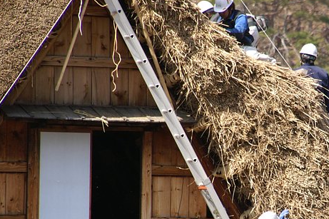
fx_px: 6084
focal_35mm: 666
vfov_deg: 2.1
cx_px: 266
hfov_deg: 3.1
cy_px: 154
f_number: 6.3
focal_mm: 200
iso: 200
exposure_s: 1/500
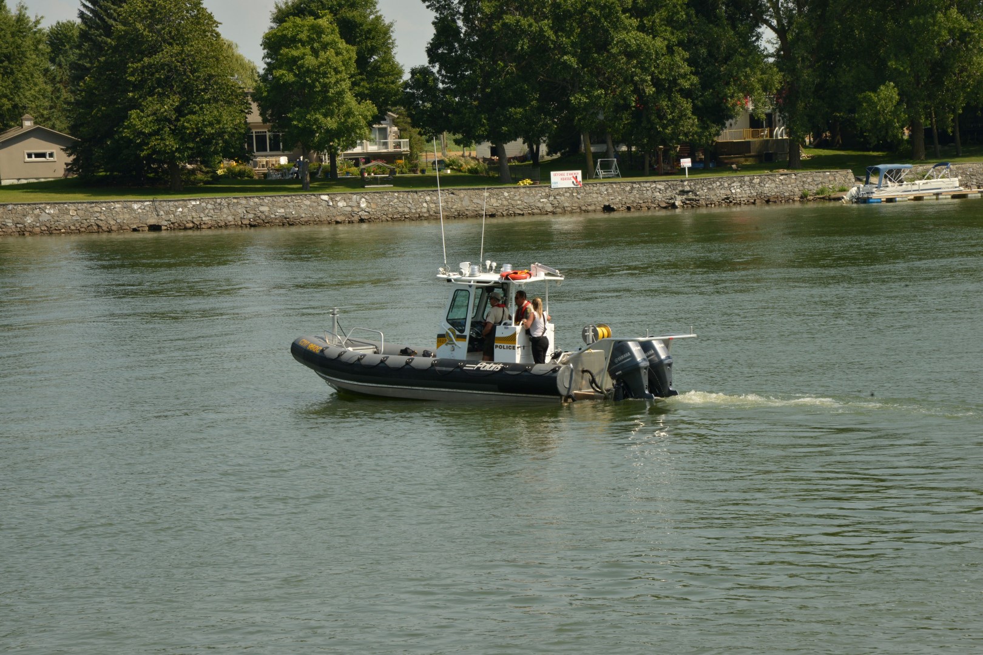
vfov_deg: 11.4
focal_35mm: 120
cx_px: 492
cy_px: 328
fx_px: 3276
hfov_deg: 17.1
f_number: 20
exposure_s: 1/250
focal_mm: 120
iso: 500
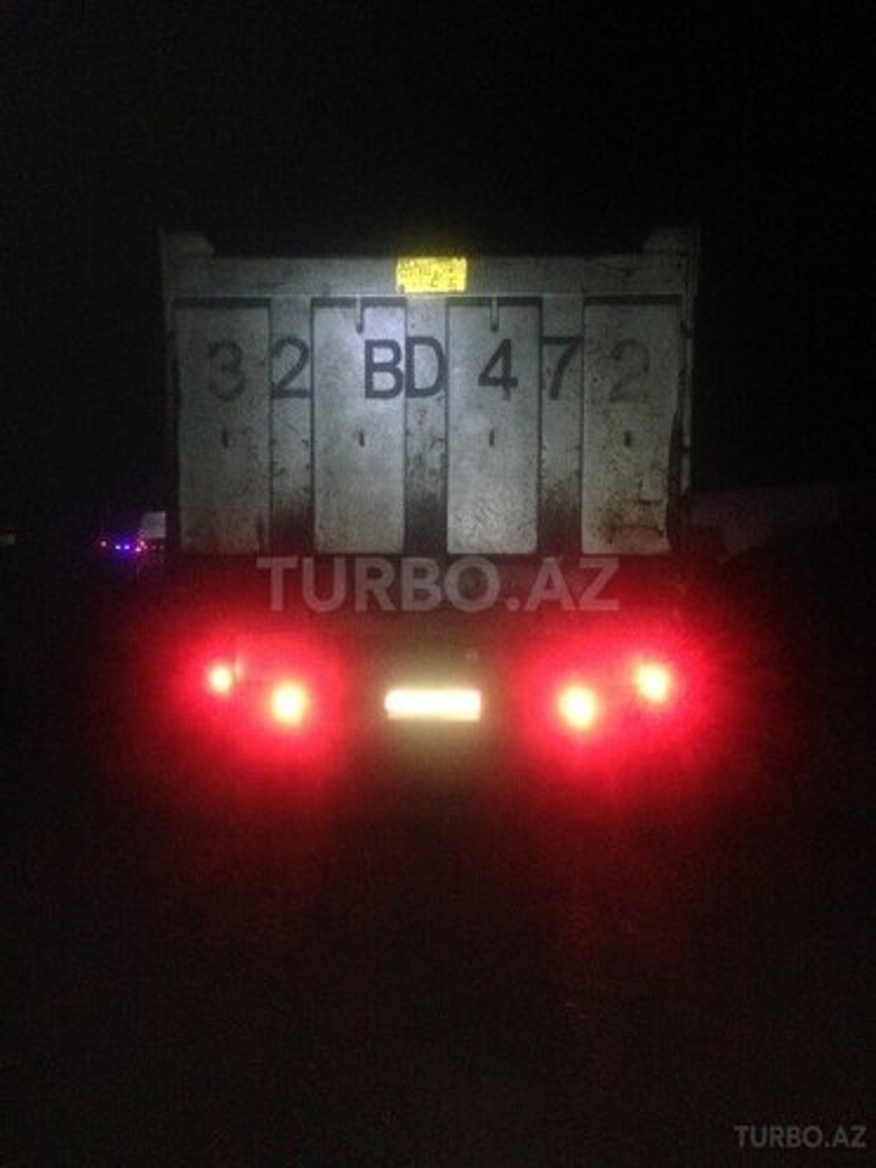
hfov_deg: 42.9
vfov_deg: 55.4
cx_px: 438
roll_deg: +0.3
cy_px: 584
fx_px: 1113
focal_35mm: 33
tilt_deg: +0.7
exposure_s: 1/16
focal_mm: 4.12
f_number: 2.4
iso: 800
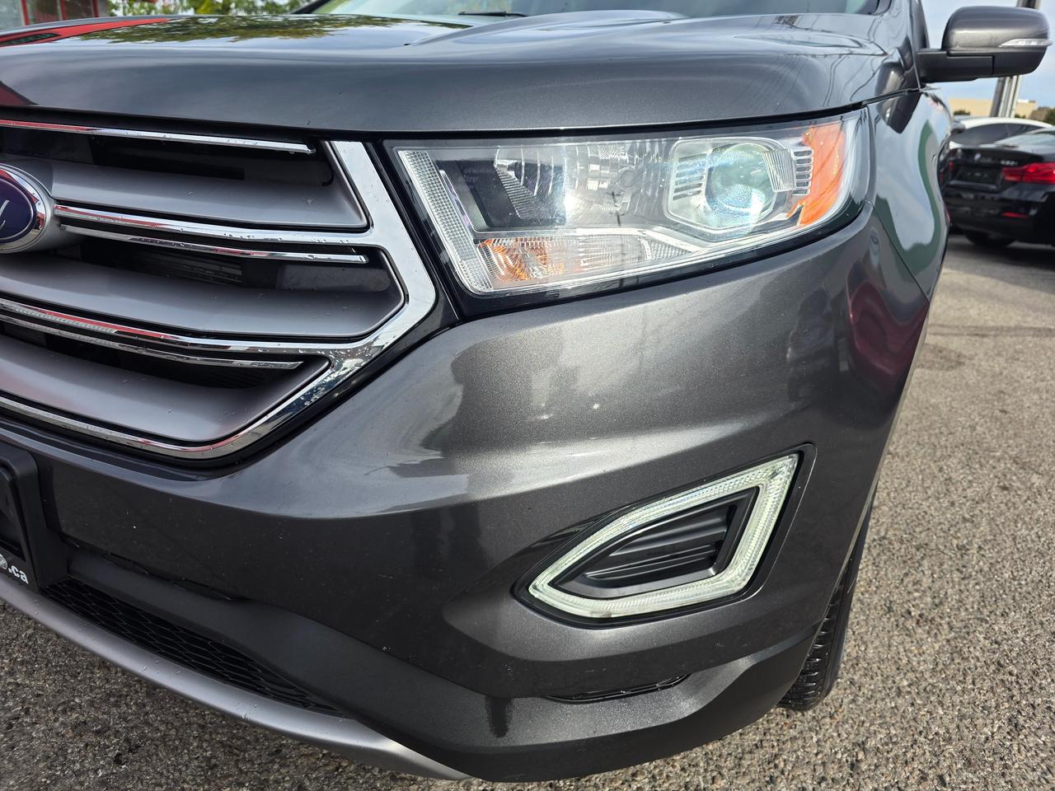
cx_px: 528
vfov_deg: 58.9
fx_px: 701
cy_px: 396
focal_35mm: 23
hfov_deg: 73.9
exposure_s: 1/2820
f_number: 1.7
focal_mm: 6.3
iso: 80
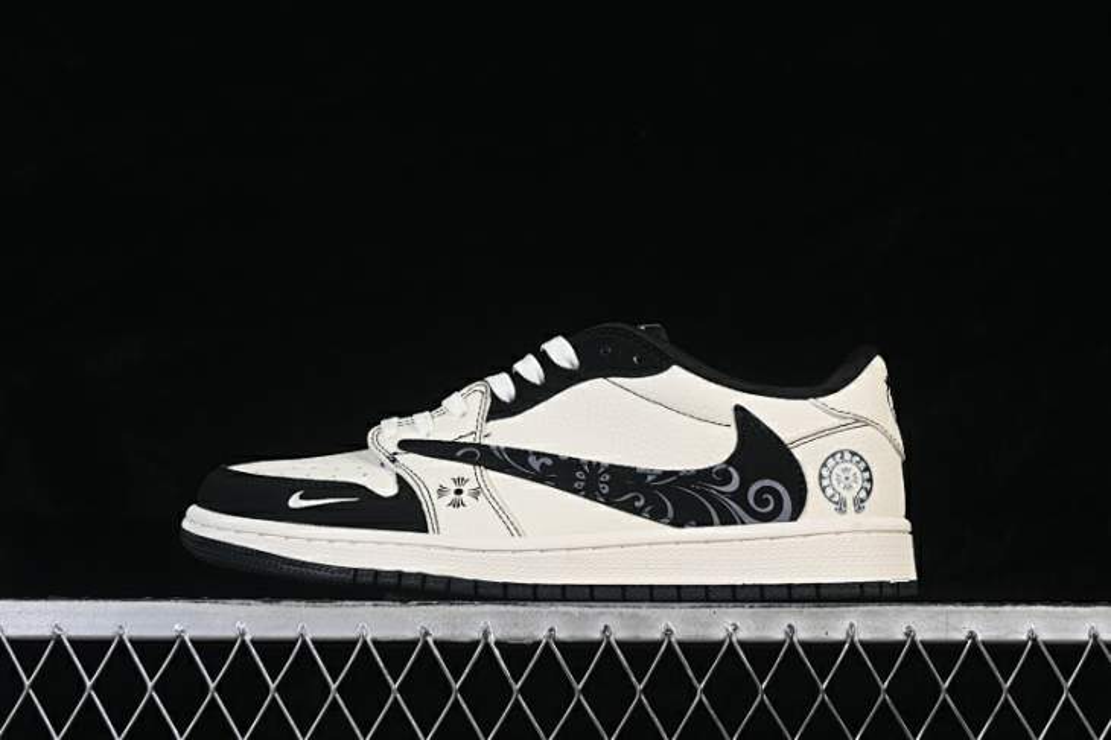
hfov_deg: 28.1
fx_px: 2221
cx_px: 556
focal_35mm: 72
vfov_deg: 18.9
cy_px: 370
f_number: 8
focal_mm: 48
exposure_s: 1/80
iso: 160
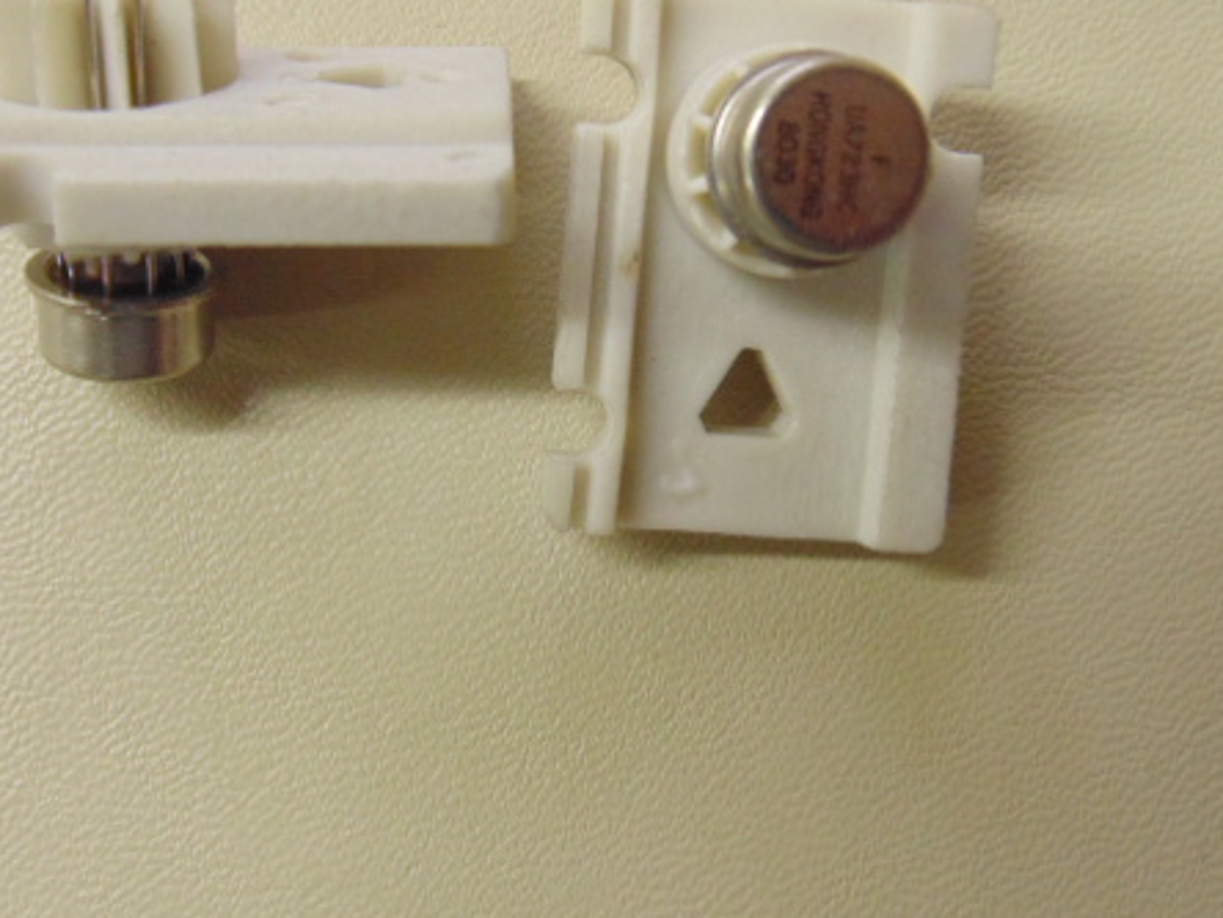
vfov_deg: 29.6
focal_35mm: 49
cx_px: 543
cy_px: 400
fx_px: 1731
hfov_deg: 38.9
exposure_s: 1/30
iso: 400
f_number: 3.4
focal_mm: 6.2
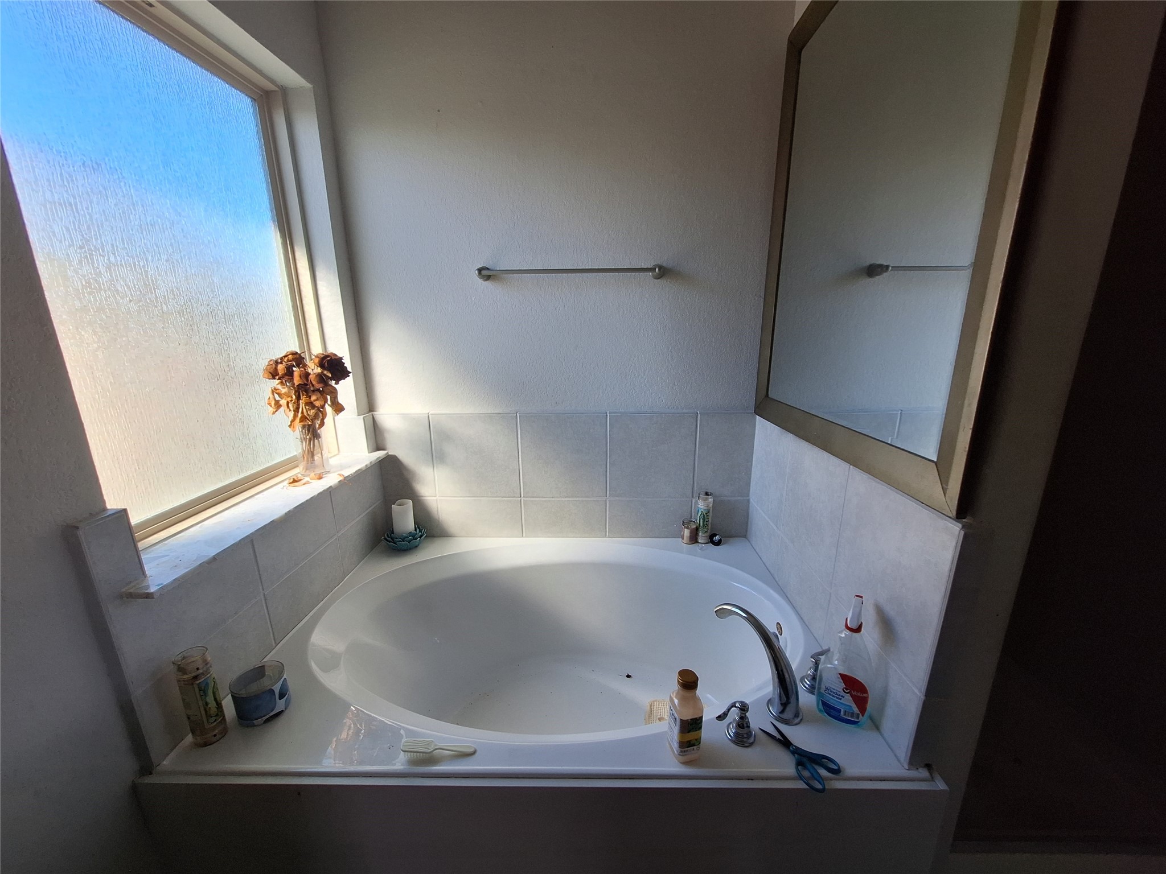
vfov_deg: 89.9
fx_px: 438
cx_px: 583
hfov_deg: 106.2
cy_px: 437
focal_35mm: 13
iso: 40
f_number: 2.2
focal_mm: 1.74
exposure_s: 1/138
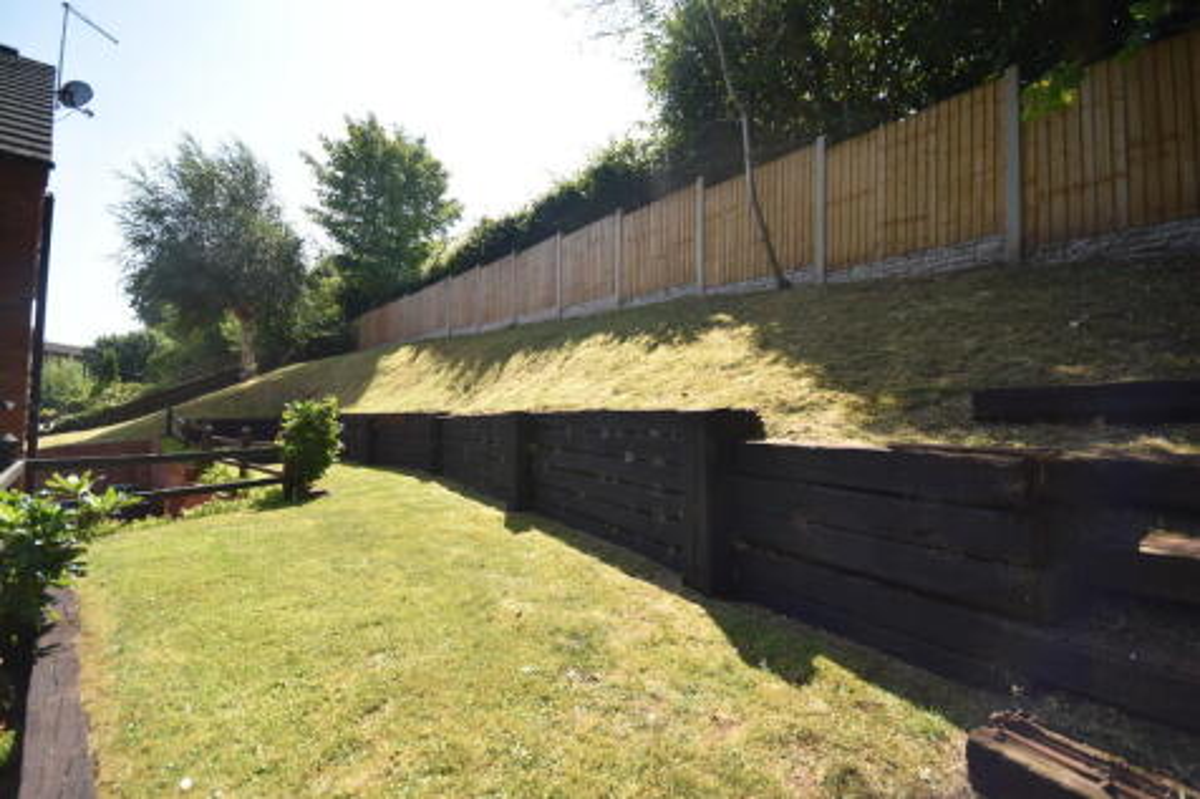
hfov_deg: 100.4
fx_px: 500
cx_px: 600
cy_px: 400
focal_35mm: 15
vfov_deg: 77.3
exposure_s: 1/200
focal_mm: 10
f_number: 6.3
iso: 100
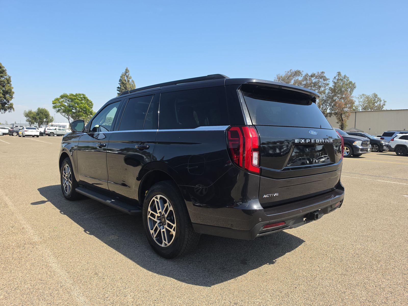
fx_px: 271
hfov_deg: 73.9
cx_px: 204
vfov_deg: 58.9
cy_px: 153
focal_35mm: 23
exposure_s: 1/476
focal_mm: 6.5
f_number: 1.4
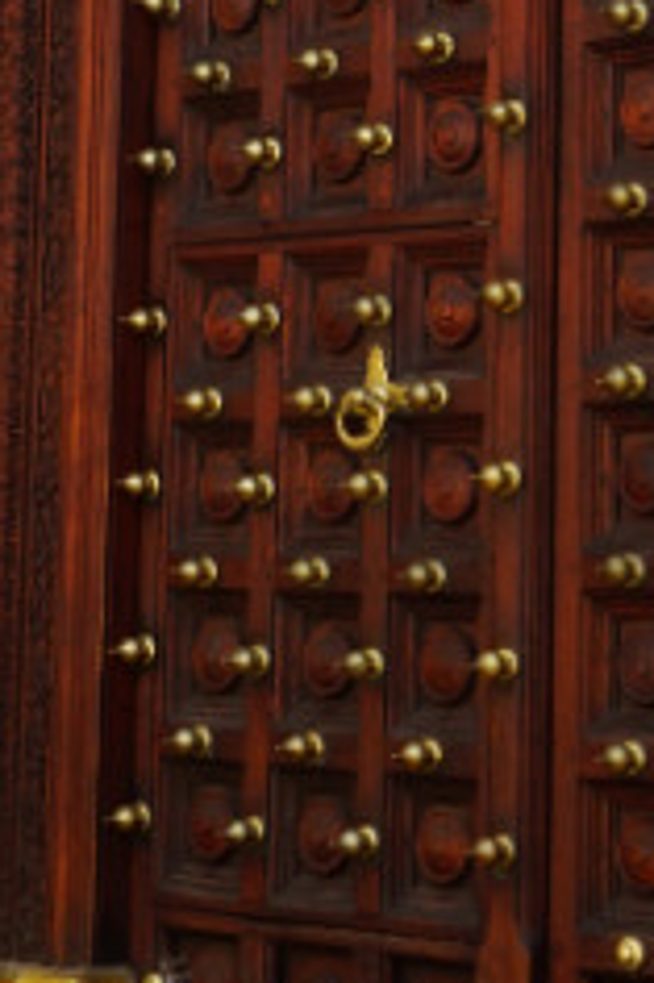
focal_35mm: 126
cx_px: 442
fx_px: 3438
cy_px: -12
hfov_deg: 10.9
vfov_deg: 15.9
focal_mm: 22
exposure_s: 1/80
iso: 100
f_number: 8
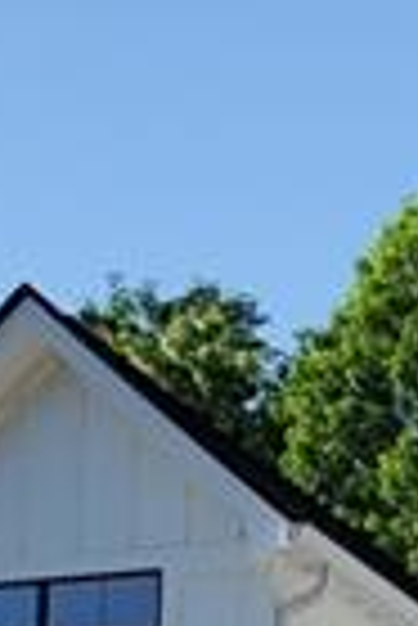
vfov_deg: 11.6
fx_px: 2588
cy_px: 1437
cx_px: 832
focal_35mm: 149
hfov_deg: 8.7
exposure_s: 1/1127
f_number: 2.4
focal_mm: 4.3
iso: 50
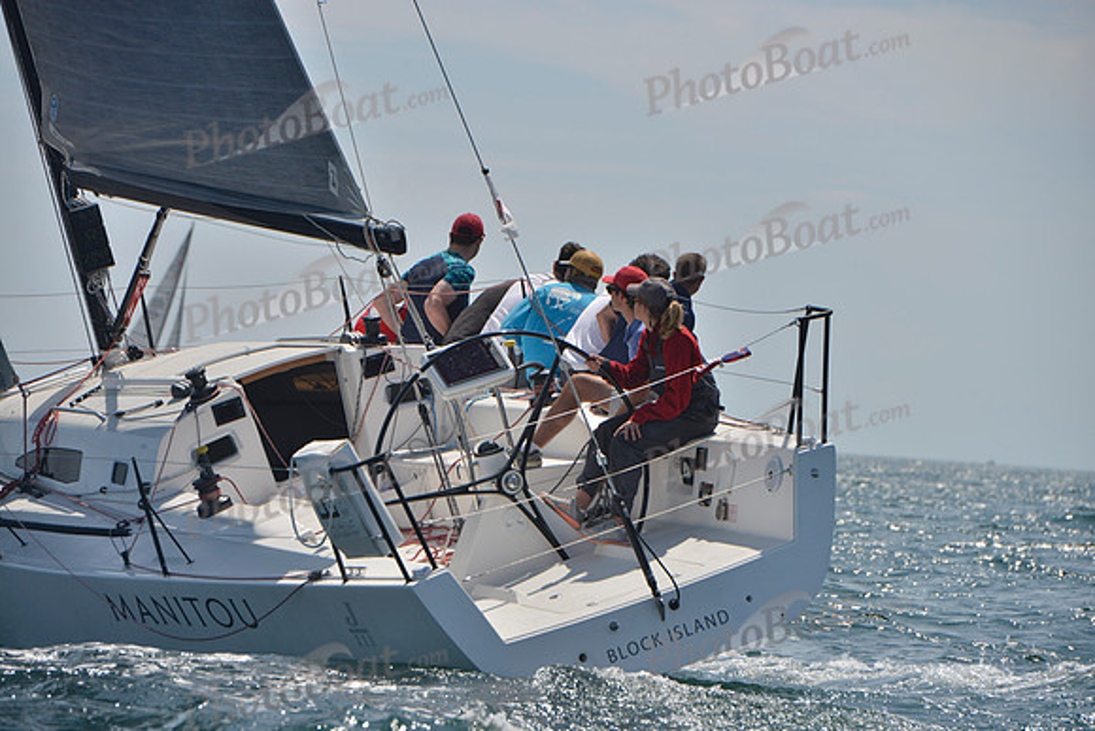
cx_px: 548
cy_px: 366
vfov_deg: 6.9
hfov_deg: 10.3
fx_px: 6084
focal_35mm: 200
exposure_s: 1/800
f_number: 9
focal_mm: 200
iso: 400
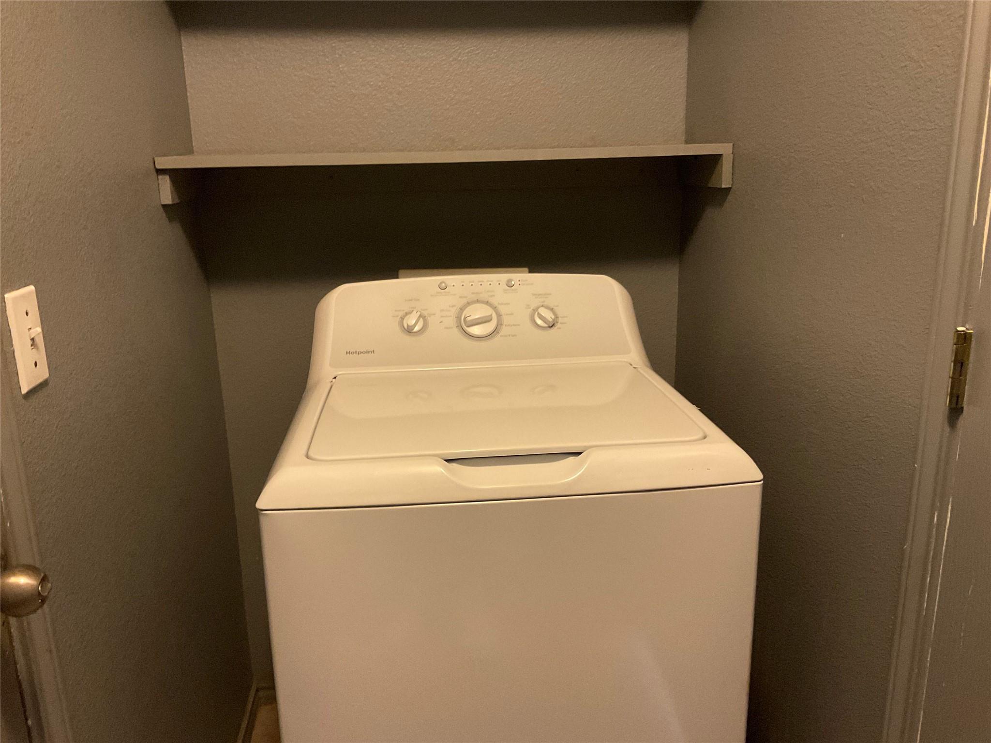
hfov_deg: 61.7
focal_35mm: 29
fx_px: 830
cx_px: 496
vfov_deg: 48.2
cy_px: 372
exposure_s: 1/30
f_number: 1.8
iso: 400
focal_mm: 3
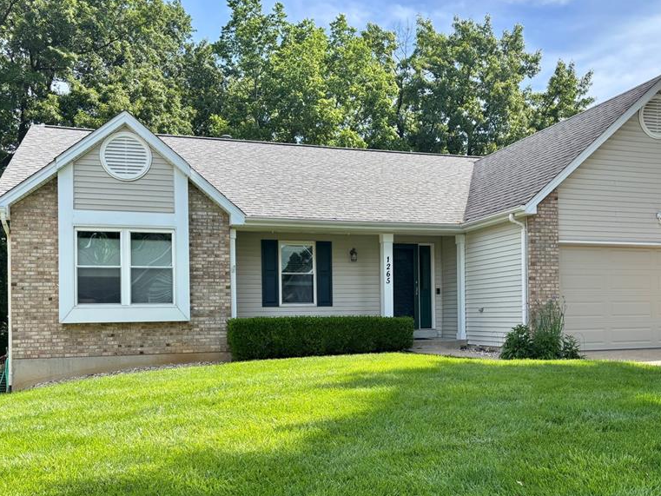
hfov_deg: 52.5
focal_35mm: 35
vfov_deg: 40.5
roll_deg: +0.3
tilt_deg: +0.1
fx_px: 668
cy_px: 304
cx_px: 372
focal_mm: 5.96
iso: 50
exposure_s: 1/1007
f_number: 1.6
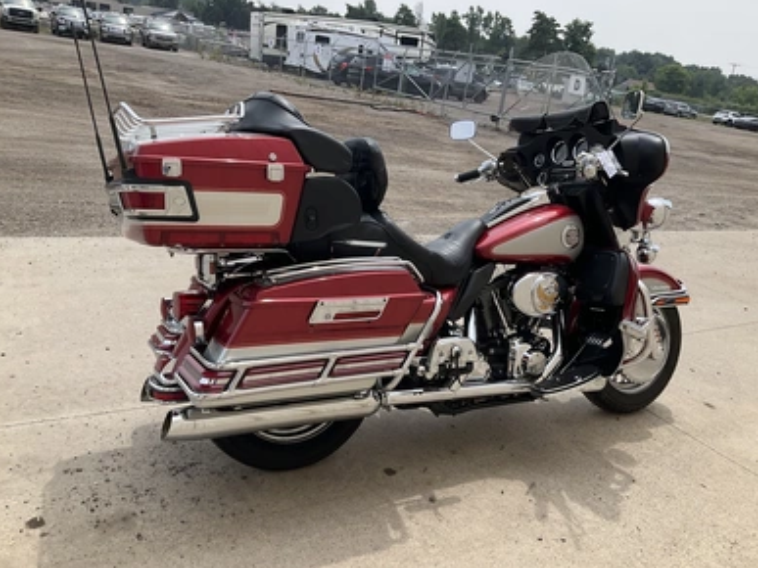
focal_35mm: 30
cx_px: 382
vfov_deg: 46.8
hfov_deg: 60.0
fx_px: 657
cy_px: 290
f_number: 1.8
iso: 25
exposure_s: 1/1035
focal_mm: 3
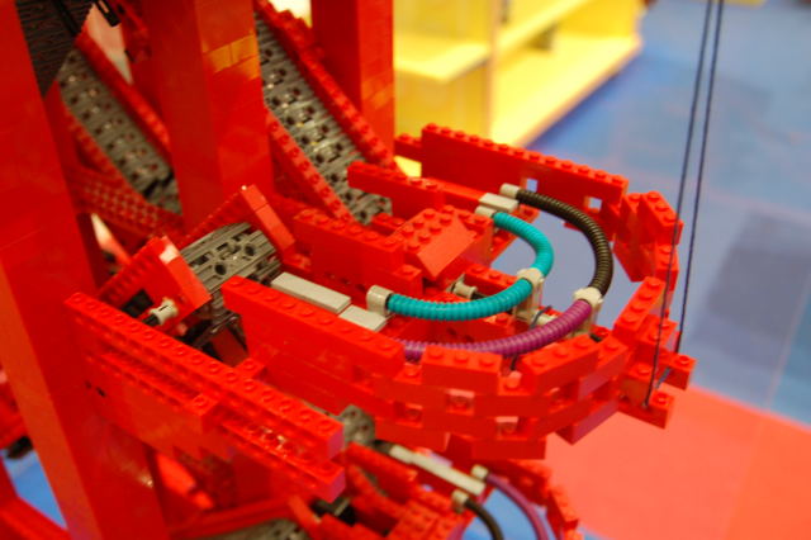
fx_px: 811
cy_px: 270
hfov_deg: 53.2
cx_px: 406
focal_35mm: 36
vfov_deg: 36.8
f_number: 4
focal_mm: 24
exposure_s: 1/10
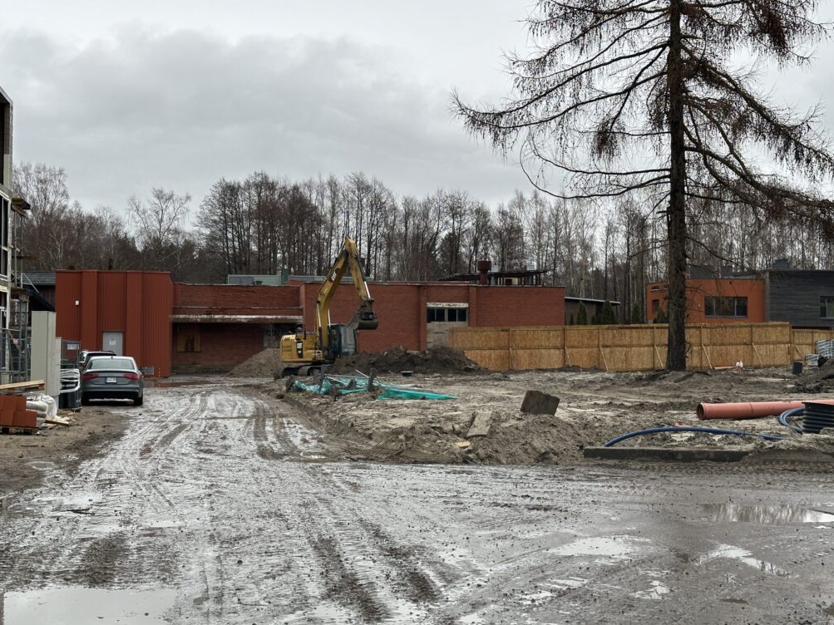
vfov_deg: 29.7
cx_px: 417
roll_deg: -0.6
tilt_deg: +1.7
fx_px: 1180
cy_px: 308
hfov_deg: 38.9
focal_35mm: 49
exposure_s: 1/363
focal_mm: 6.86
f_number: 1.78
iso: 64
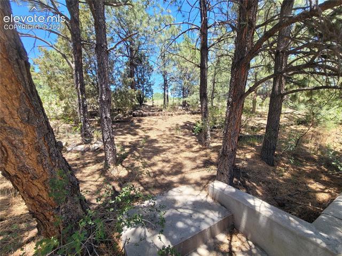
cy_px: 128
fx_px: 128
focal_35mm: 13
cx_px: 171
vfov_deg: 89.8
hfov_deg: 106.2
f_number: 2.2
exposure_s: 1/292
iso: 50
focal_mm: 2.2
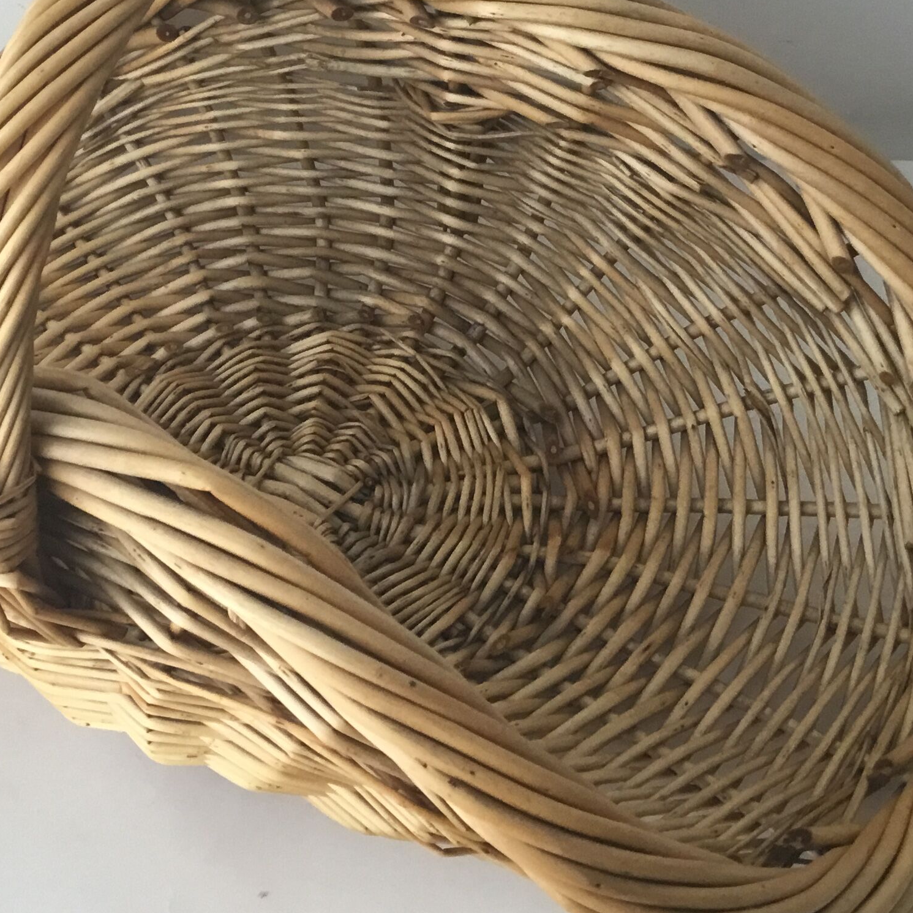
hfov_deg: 28.6
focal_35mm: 60
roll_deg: +1.0
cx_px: 394
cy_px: 363
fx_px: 1790
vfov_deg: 28.5
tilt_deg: -44.6
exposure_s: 1/33
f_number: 2.4
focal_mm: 3.3
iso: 50
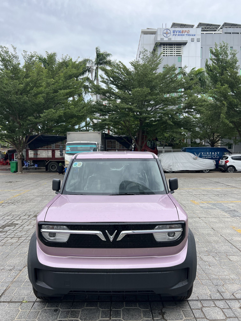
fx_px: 241
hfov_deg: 53.1
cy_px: 160
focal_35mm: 26
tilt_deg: -2.8
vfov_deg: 67.3
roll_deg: -0.4
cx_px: 120
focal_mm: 5.7
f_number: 1.5
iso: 50
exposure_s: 1/1311
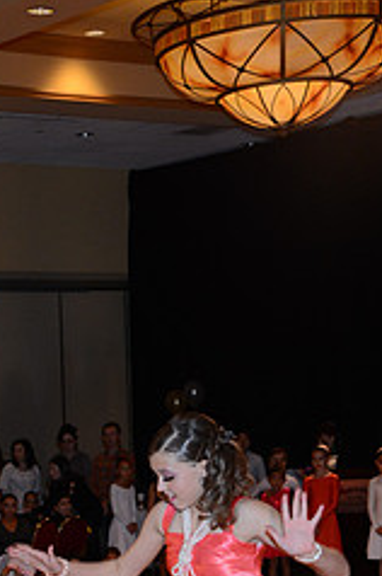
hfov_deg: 11.5
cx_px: -35
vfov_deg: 16.8
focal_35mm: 117
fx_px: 1868
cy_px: 680
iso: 2000
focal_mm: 48
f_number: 4.5
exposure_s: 1/200
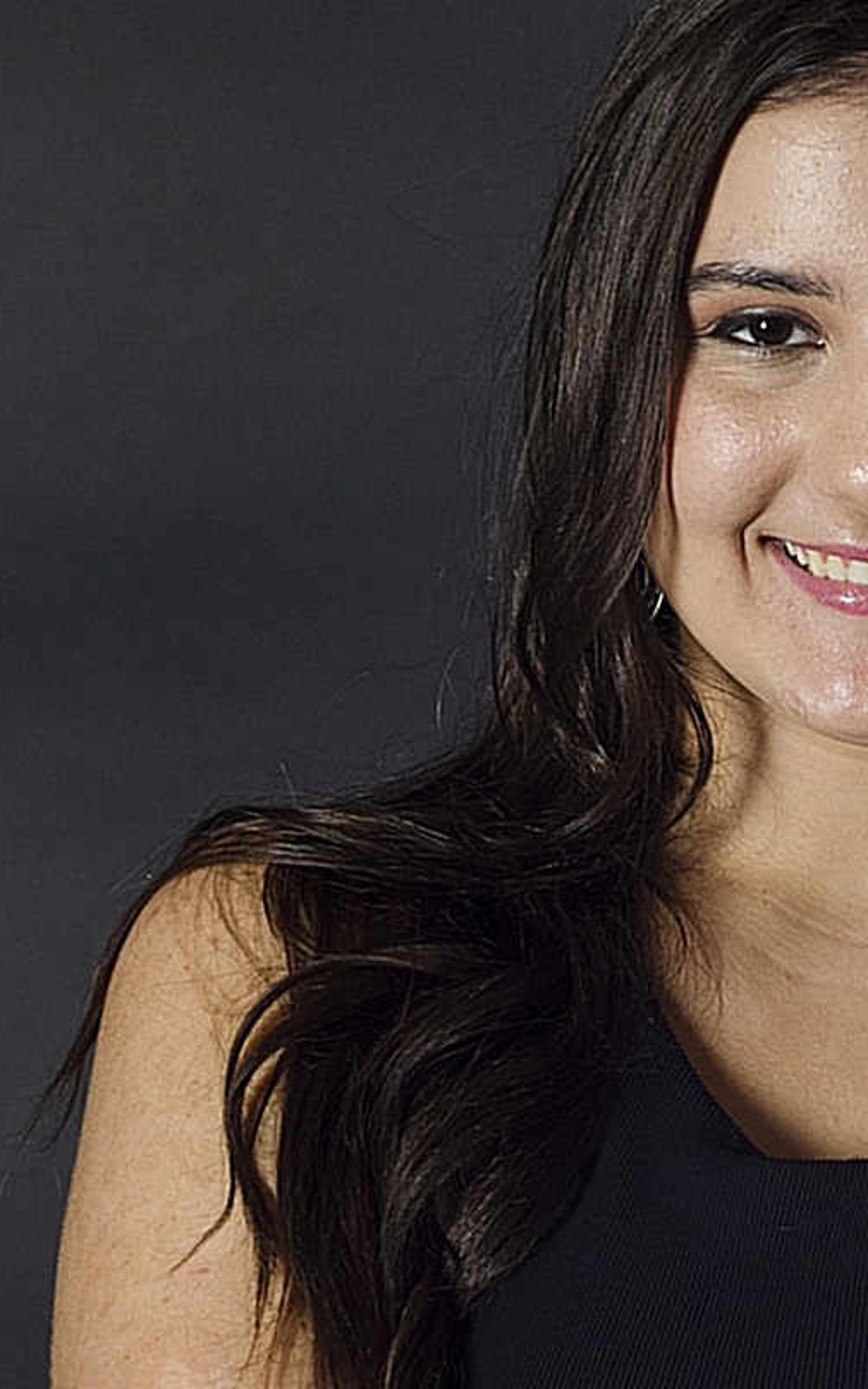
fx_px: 6434
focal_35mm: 170
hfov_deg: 7.7
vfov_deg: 12.2
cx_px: 861
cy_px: 1203
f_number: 7.1
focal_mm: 50
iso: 200
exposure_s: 1/125
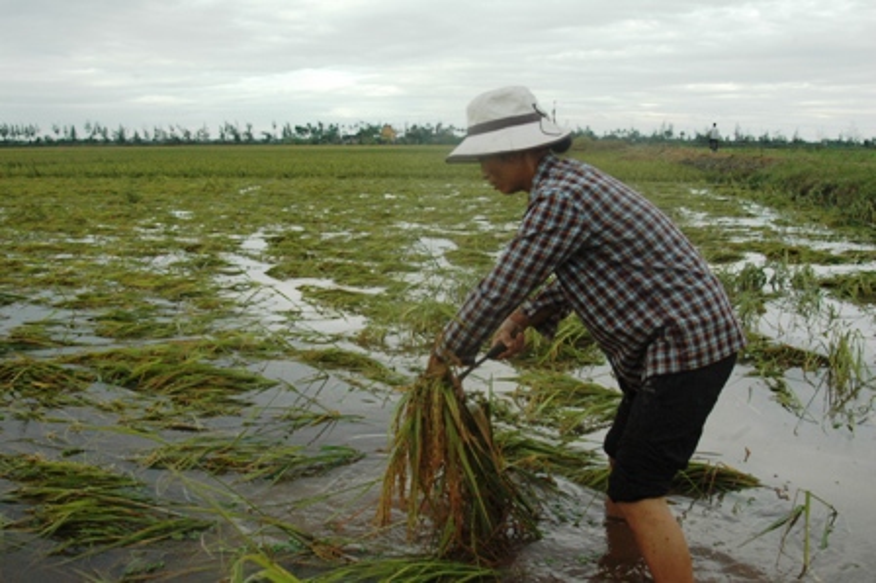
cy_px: 292
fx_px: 875
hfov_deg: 53.2
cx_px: 438
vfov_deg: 36.8
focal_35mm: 36
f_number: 9.5
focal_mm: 24
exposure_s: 1/350
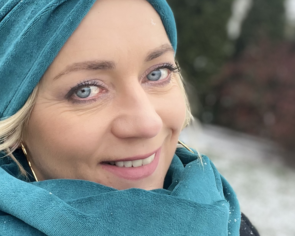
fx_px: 515
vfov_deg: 25.8
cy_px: 101
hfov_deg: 31.5
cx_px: 80
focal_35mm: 59
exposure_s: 1/121
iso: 80
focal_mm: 2.71
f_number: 2.2
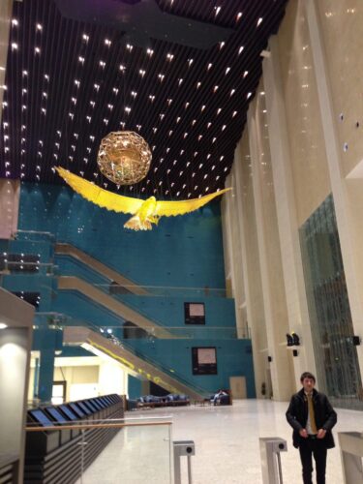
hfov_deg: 42.9
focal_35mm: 33
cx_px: 182
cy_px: 242
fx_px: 461
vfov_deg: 55.4
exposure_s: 1/20
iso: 200
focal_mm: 4.12
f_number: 2.4
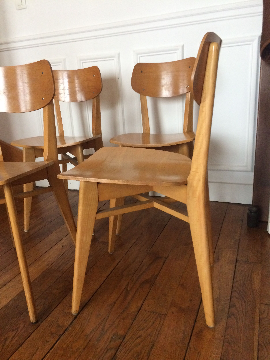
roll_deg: +4.7
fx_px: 302
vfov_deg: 61.7
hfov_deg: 48.2
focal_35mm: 29
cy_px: 180
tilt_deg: -18.2
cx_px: 135
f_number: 2.2
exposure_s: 1/17
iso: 250
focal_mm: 4.15
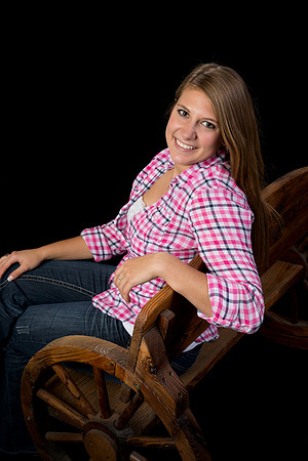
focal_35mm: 45
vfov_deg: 43.6
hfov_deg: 29.9
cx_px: 154
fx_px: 577
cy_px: 230
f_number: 5.6
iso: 100
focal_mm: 45
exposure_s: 1/160
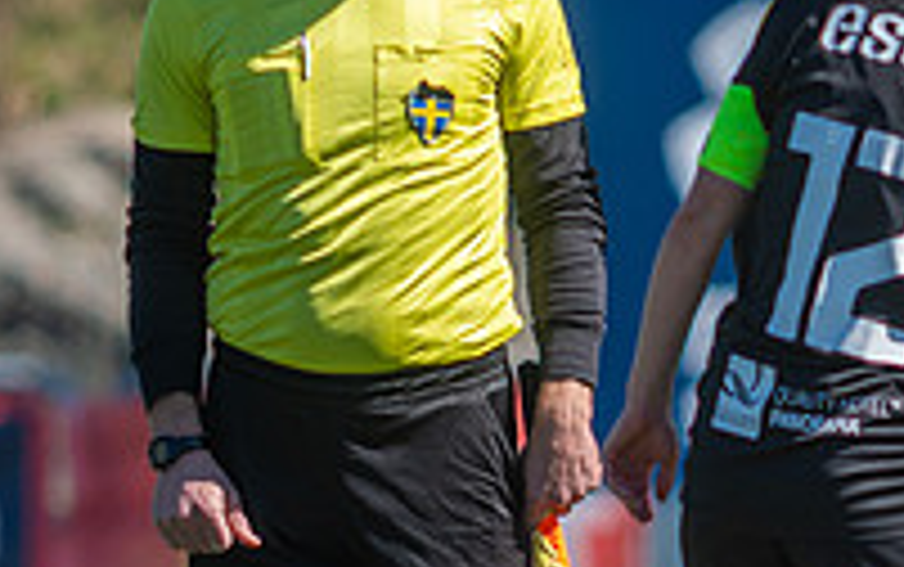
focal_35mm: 1234
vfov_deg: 1.1
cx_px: 1030
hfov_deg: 1.7
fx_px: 30427
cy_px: 387
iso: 200
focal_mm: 420
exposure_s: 1/1600
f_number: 4
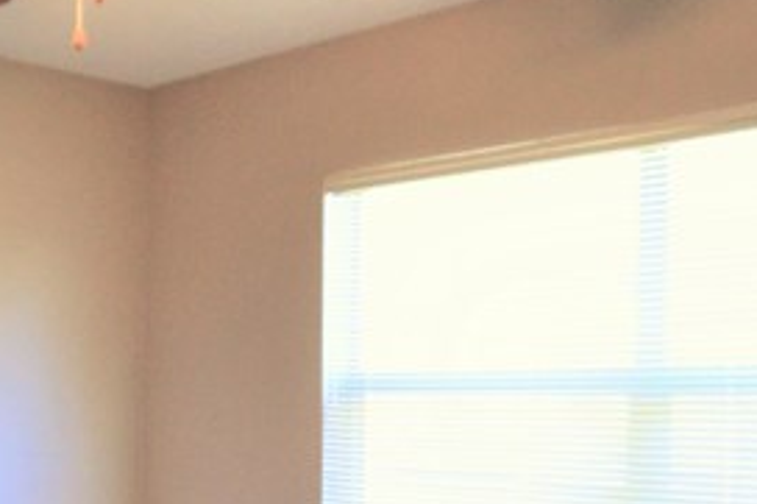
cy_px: 451
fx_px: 1261
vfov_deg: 22.1
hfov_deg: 32.1
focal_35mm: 60
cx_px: 104
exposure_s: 1/60
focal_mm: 10
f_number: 3.5
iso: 800
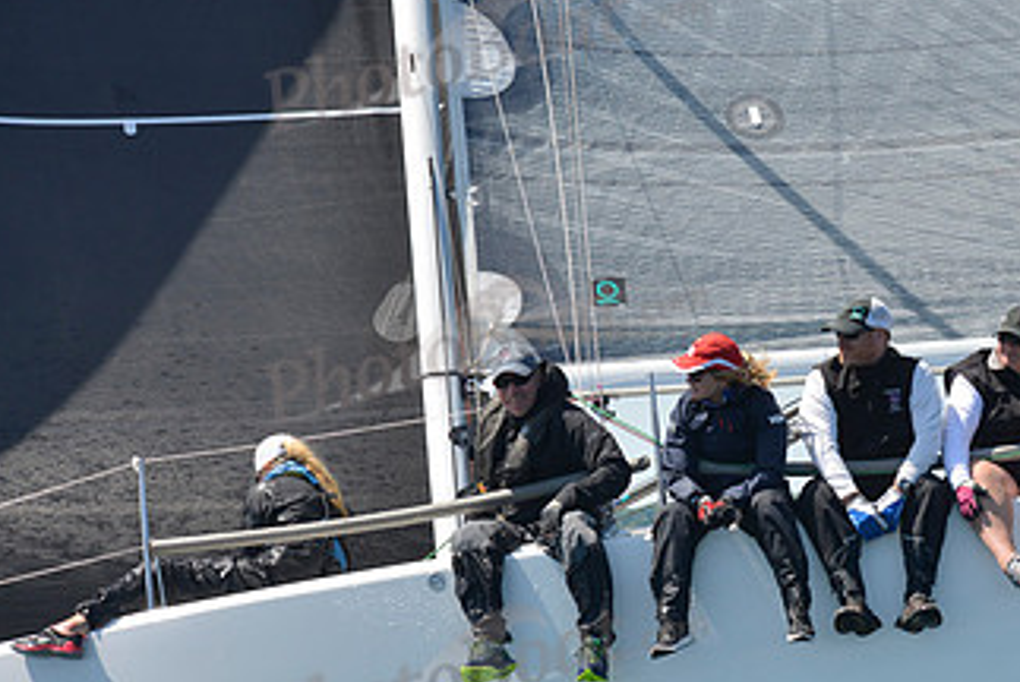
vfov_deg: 8.3
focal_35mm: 165
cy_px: 463
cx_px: 875
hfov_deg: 12.4
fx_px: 4679
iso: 280
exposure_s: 1/1250
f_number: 6.3
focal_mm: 92
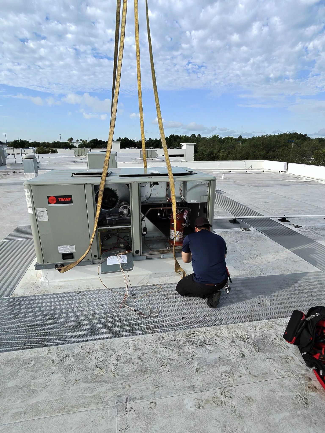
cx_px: 162
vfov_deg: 106.2
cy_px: 216
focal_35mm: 13
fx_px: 163
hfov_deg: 89.9
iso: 54
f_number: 2.2
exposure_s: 1/526
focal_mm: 2.24
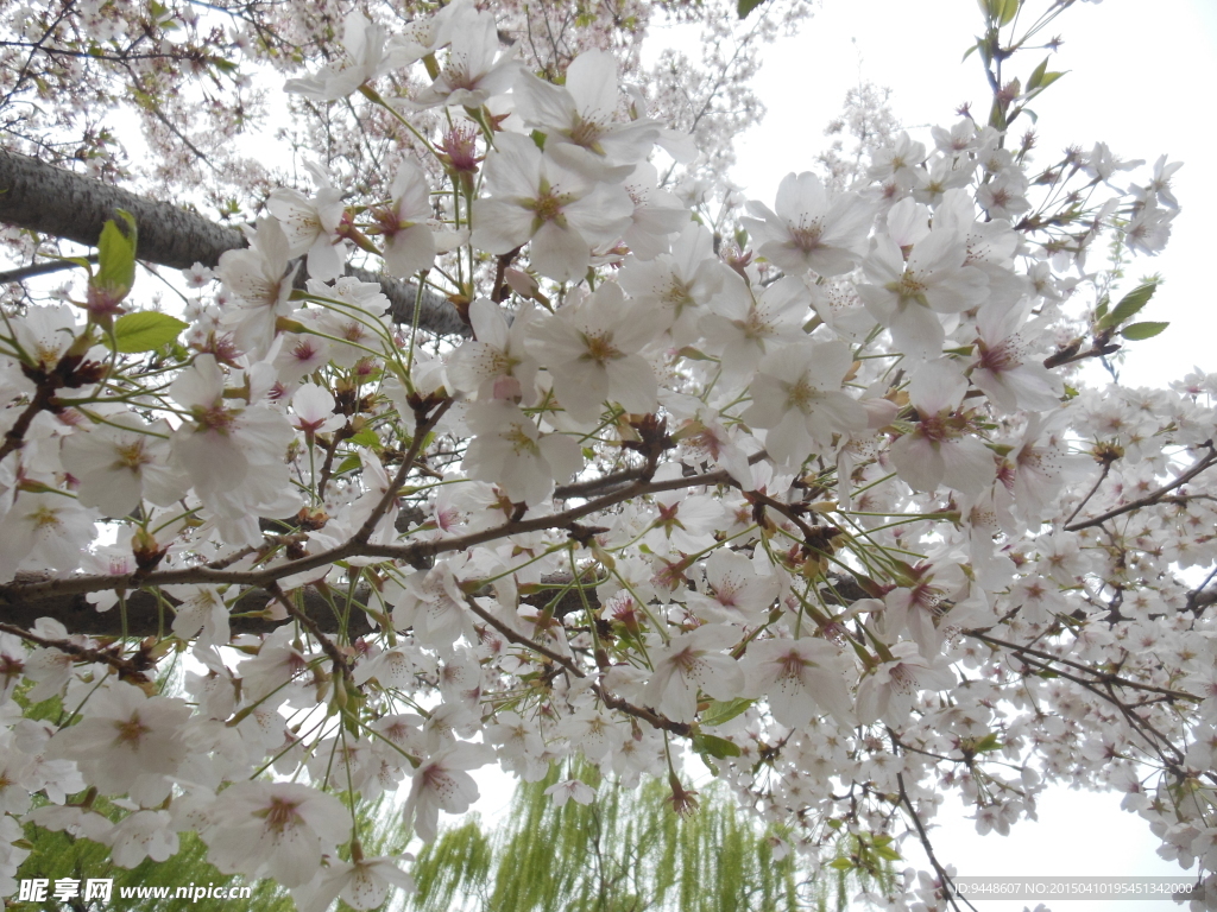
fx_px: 879
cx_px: 608
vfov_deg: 54.9
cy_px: 456
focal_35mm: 25
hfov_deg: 69.4
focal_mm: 4.5
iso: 125
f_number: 3.2
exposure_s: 1/800
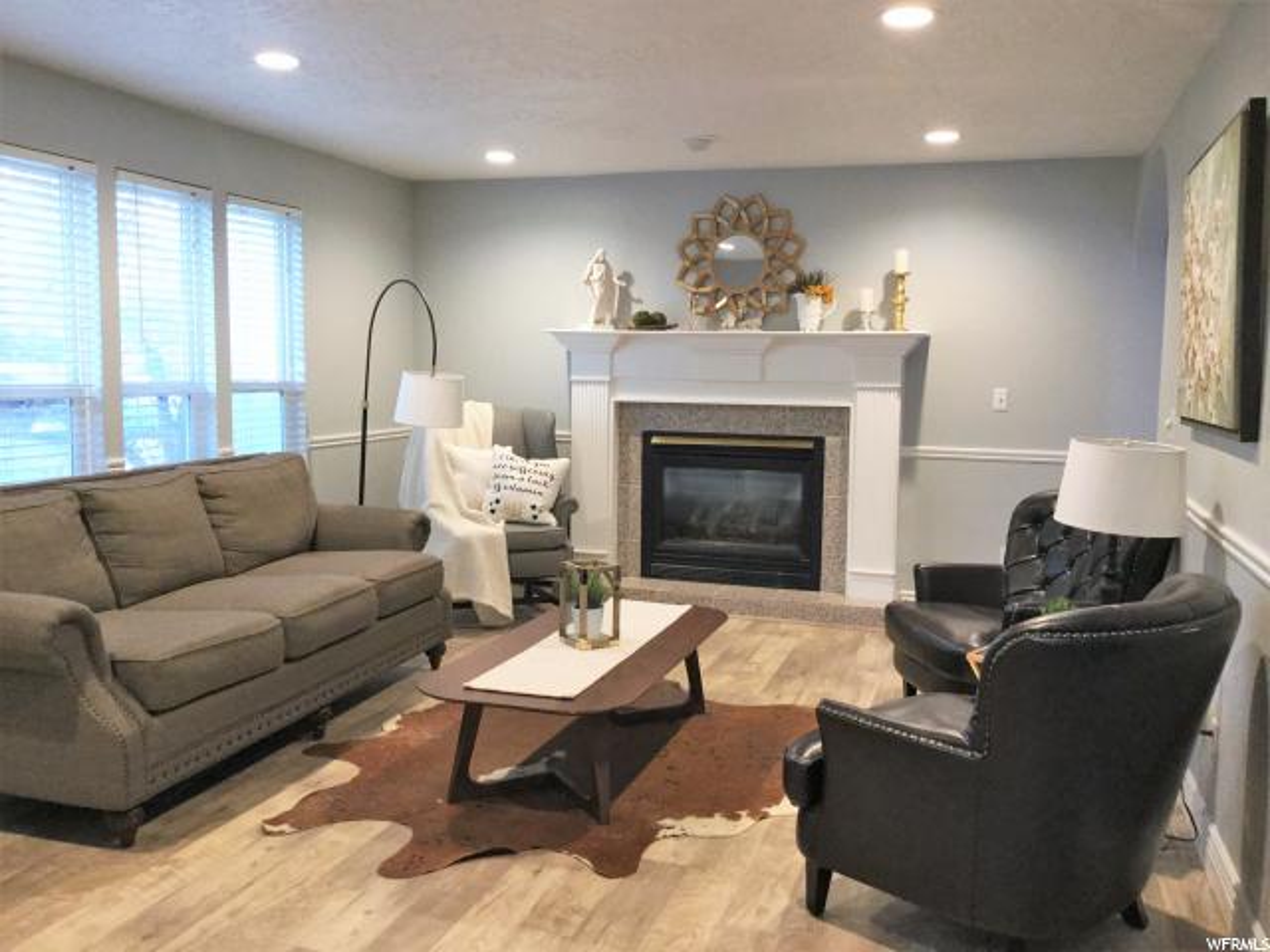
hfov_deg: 58.4
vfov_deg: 45.4
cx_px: 635
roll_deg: -0.1
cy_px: 476
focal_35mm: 31
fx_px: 1137
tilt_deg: -6.5
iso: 160
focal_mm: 3.3
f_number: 2.4
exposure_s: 1/30
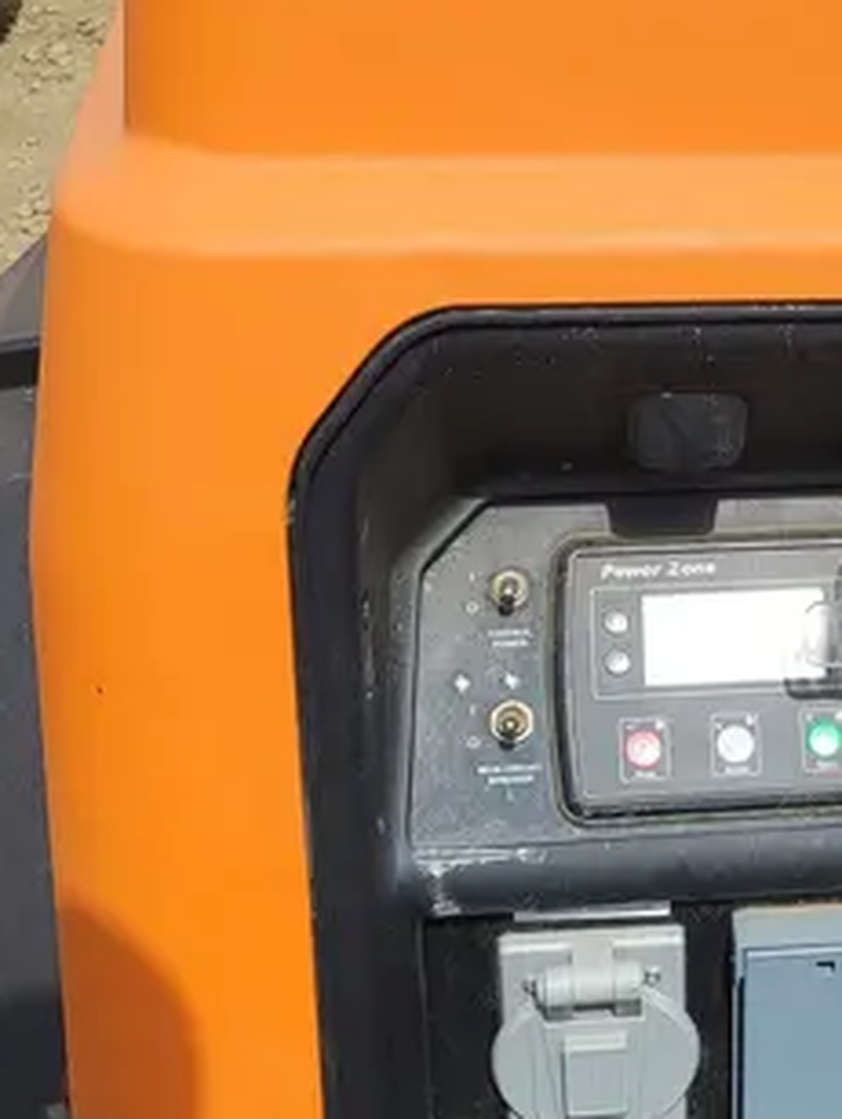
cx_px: 875
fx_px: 2007
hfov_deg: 22.6
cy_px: 538
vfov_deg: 31.2
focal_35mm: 62
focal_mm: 5.4
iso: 40
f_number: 1.8
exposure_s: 1/2745
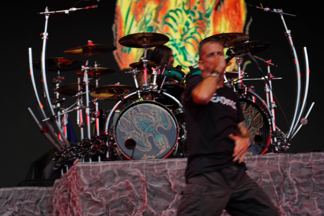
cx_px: 162
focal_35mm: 105
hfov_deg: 19.5
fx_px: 945
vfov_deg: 13.0
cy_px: 108
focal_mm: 105
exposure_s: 1/125
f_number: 4
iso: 100
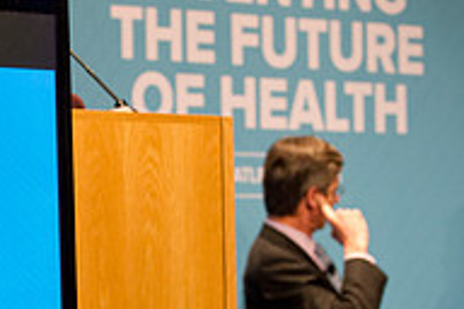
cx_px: 85
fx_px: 2719
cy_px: 253
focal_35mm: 211
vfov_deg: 6.5
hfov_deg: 9.7
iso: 2500
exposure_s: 1/200
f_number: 3.2
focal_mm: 70
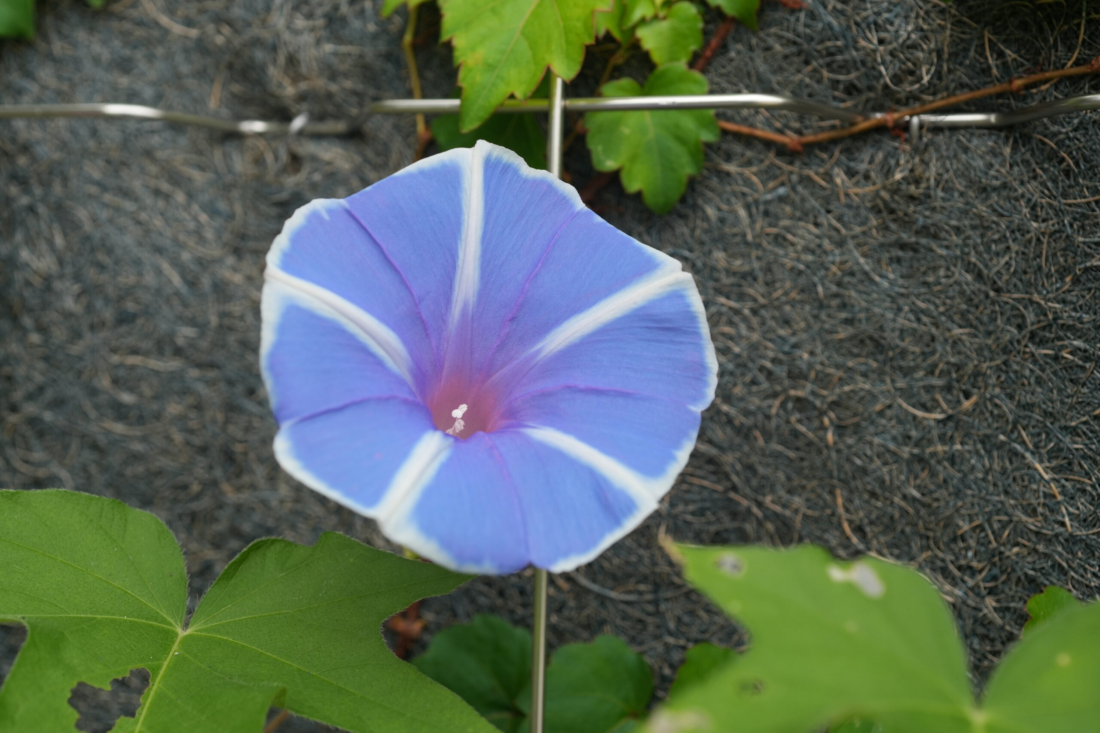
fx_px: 1528
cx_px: 550
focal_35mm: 50
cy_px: 366
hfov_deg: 39.6
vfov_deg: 27.0
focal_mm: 50
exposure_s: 1/500
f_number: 5.6
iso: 640
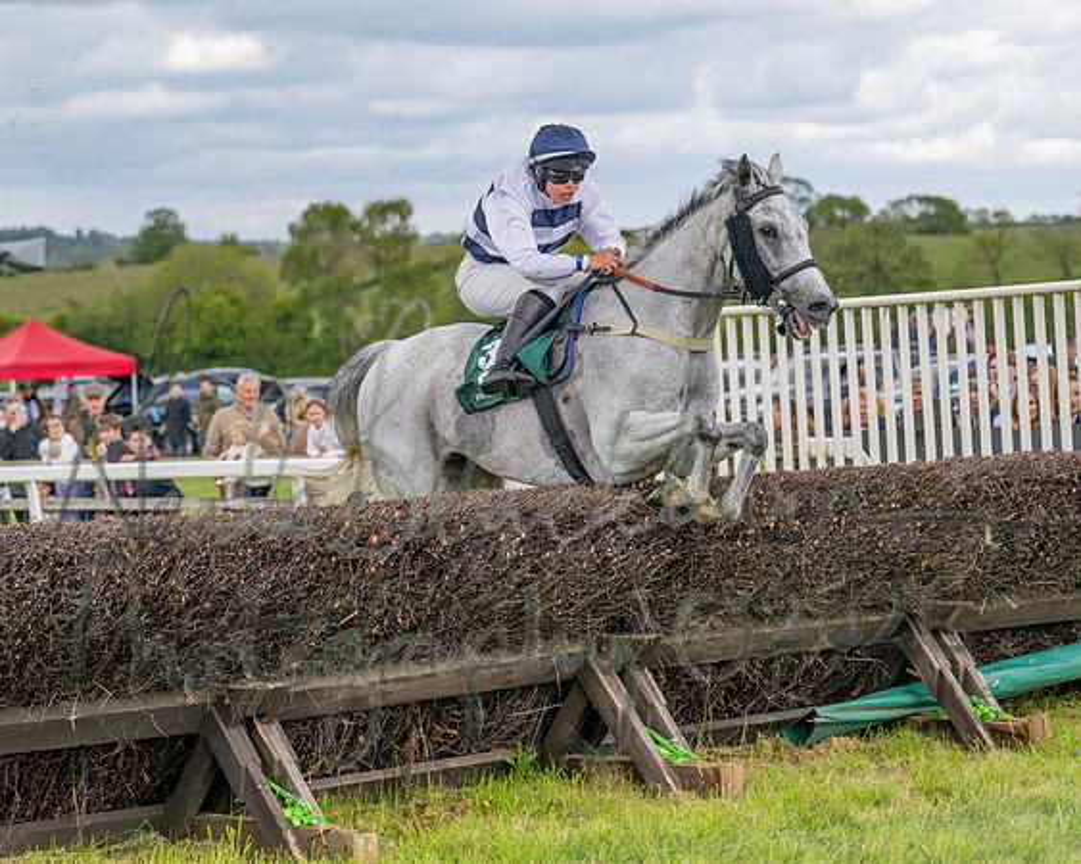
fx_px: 3350
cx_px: 432
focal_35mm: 105
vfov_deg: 14.7
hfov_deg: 18.3
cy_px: 432
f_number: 4
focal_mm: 93
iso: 400
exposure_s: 1/1600
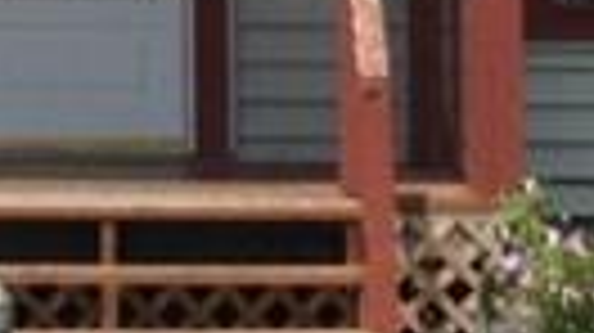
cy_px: -212
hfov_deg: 7.8
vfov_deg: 4.3
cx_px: 274
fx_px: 4375
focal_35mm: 278
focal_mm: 4.12
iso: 50
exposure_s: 1/2088
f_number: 2.4
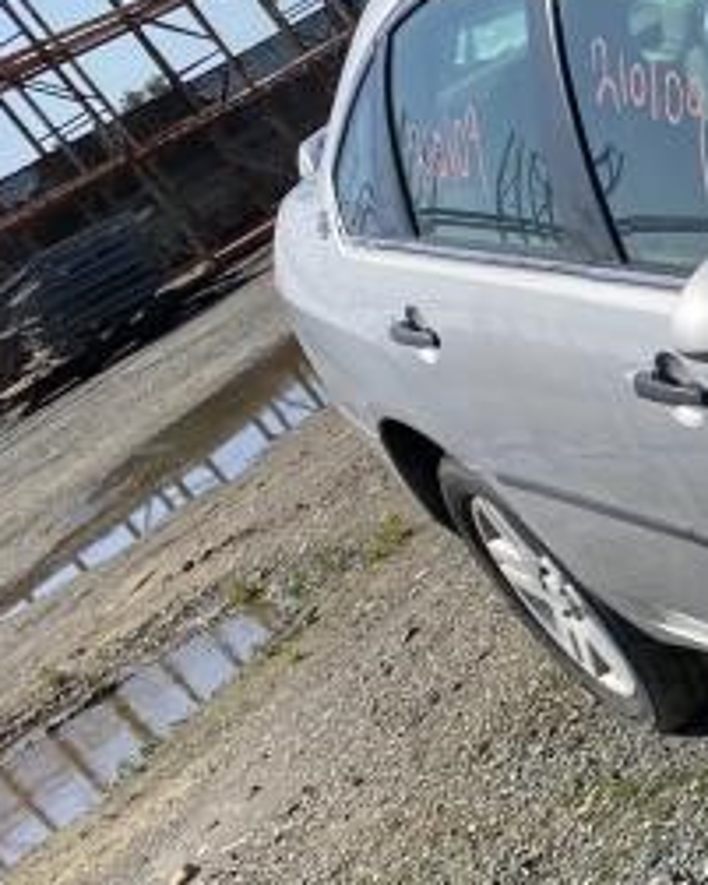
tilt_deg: -18.1
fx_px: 2120
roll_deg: +28.6
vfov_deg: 23.6
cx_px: 1370
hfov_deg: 15.5
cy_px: 444
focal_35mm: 81
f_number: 1.8
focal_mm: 4.25
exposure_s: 1/3497
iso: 32
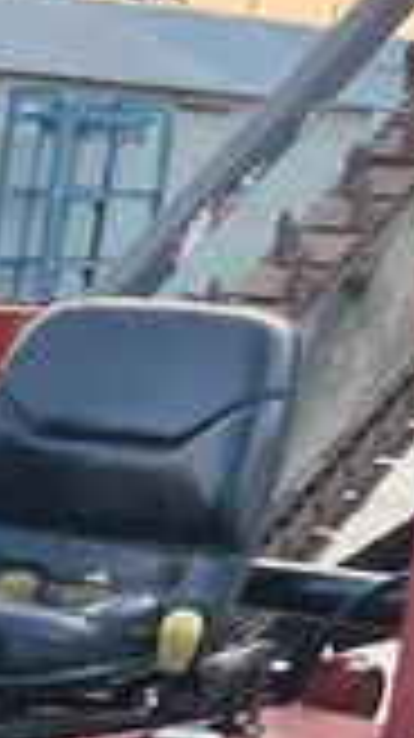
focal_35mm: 127
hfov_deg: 8.4
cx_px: -729
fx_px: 2484
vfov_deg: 15.4
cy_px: 1150
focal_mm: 5.1
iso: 125
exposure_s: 1/121
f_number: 1.6
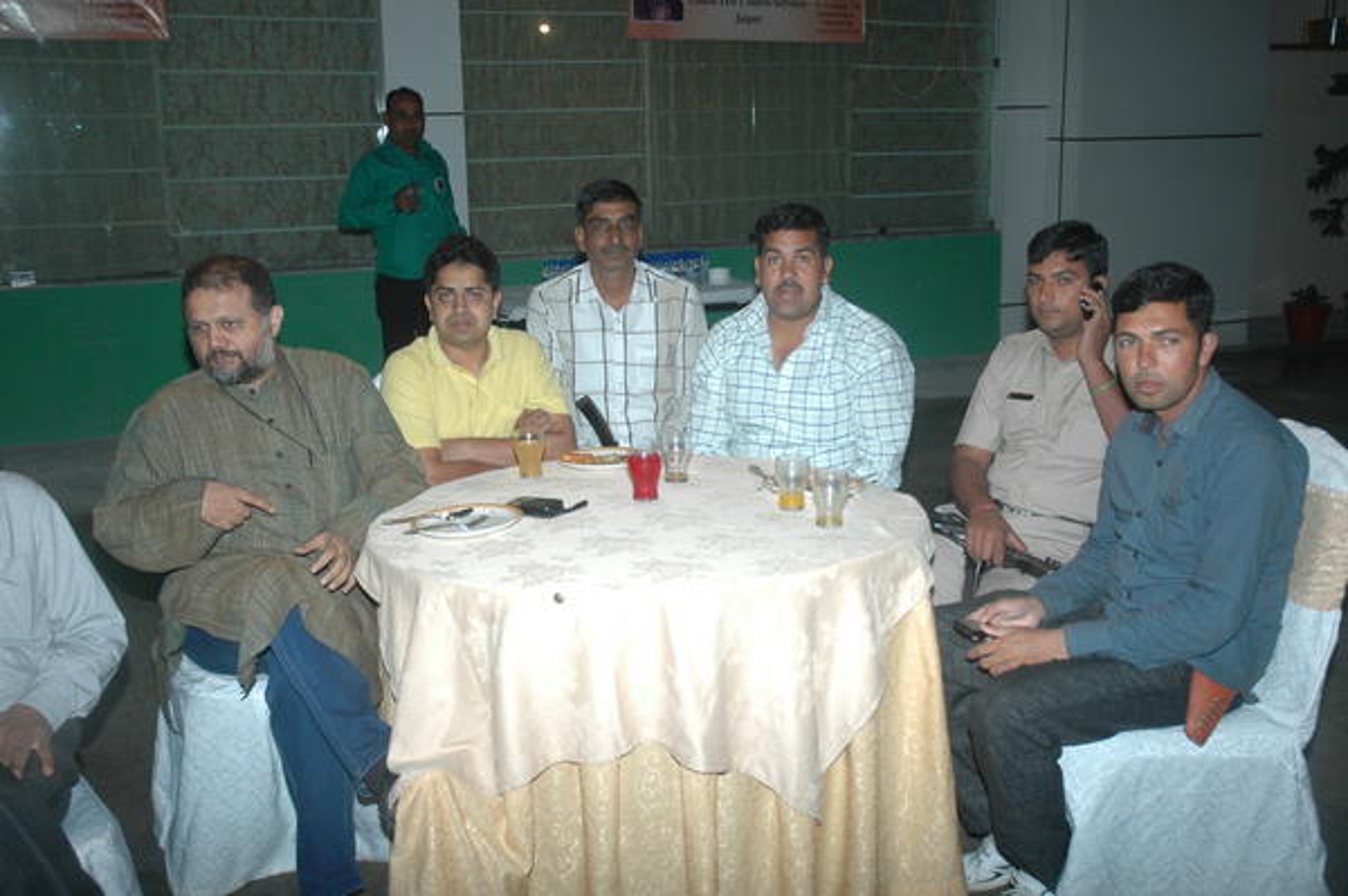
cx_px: 674
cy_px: 448
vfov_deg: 35.4
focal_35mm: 38
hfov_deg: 51.3
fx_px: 1403
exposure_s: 1/60
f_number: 4.5
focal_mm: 25
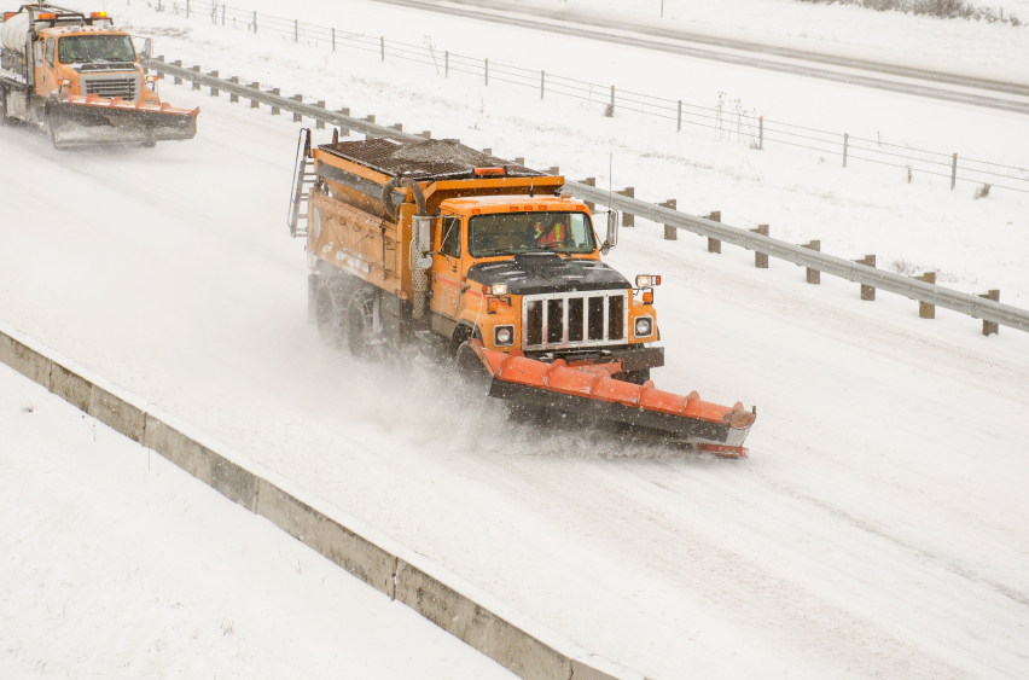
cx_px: 514
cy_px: 340
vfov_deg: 13.0
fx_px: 2993
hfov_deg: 19.5
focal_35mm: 105
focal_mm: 70
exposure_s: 1/640
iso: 100
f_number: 4
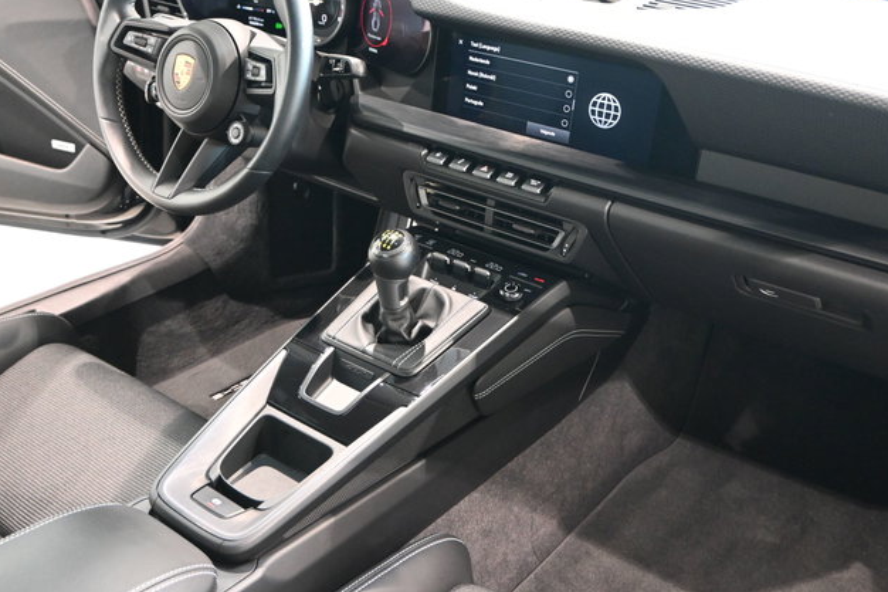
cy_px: 241
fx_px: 952
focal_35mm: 39
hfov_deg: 50.0
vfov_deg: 34.4
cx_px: 439
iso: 3600
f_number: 4
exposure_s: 1/60
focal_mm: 21
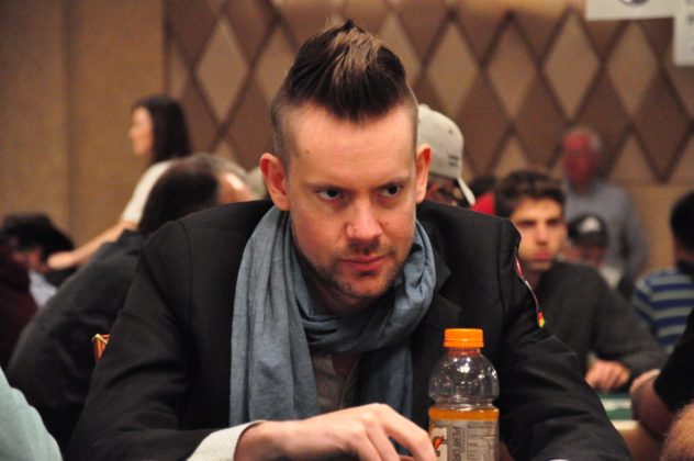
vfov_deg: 8.7
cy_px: 230
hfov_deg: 13.1
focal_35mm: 158
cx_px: 347
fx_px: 3033
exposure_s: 1/80
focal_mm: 105
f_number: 5.6
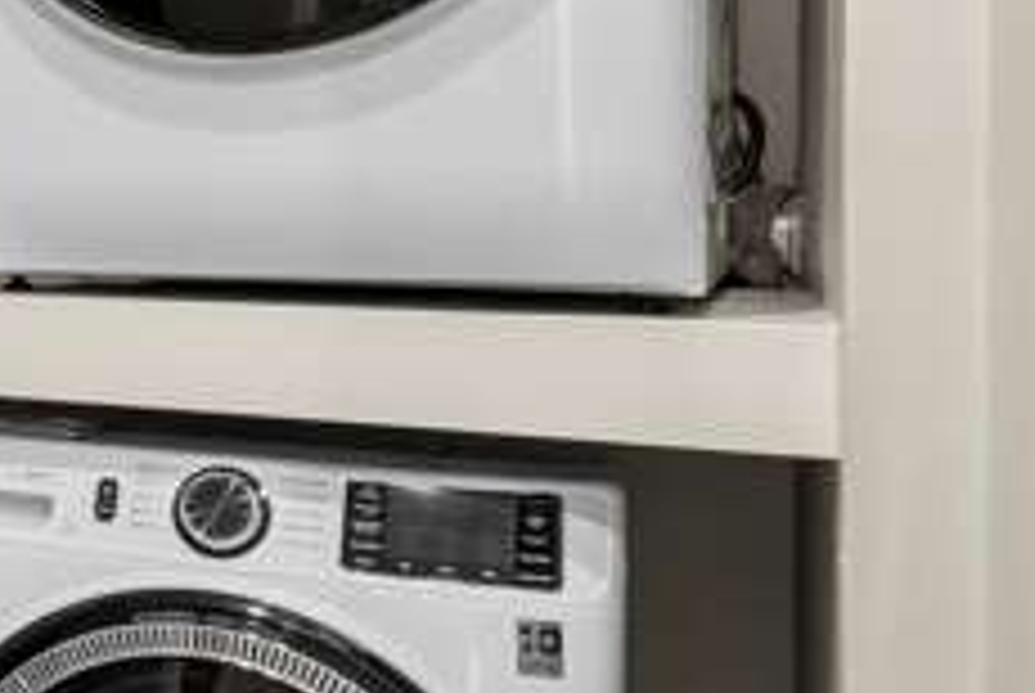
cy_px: 202
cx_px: -328
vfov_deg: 26.0
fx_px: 1487
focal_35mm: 52
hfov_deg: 30.1
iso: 400
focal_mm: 15.5
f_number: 8
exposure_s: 1/8
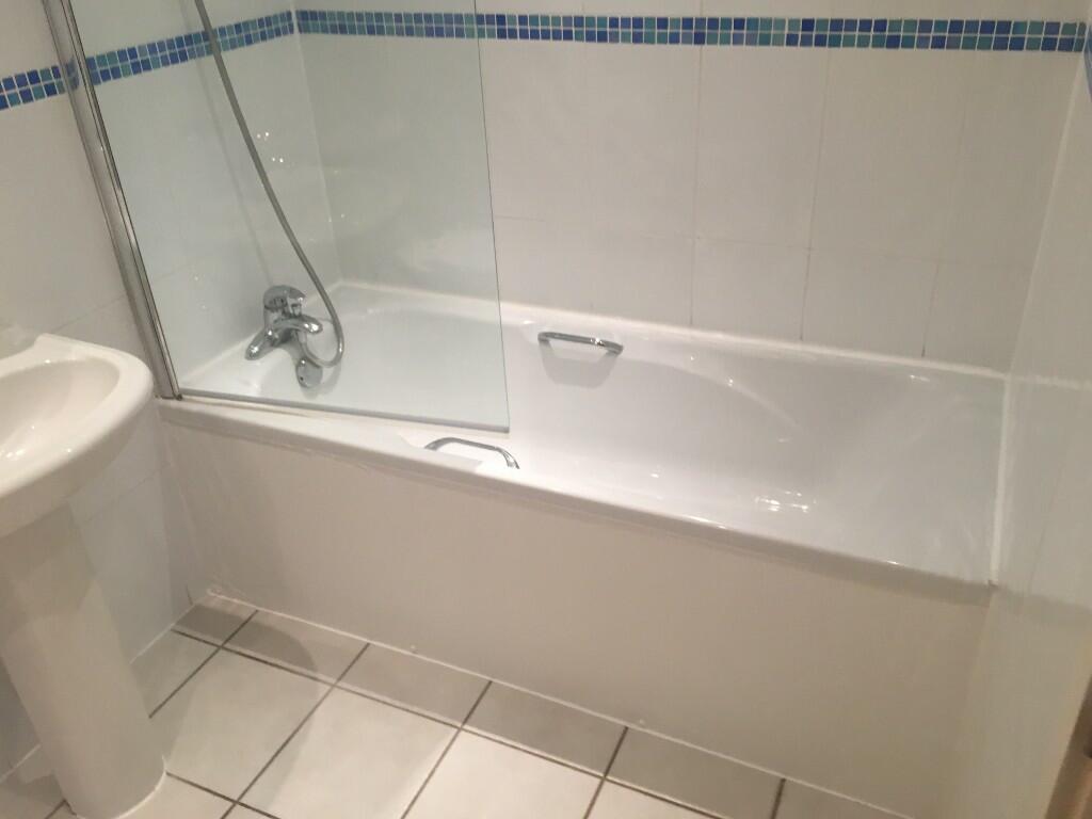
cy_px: 410
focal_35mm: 29
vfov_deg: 48.2
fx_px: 915
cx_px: 546
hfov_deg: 61.7
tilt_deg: -29.3
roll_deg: +4.1
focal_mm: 4.15
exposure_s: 1/33
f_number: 2.2
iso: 64
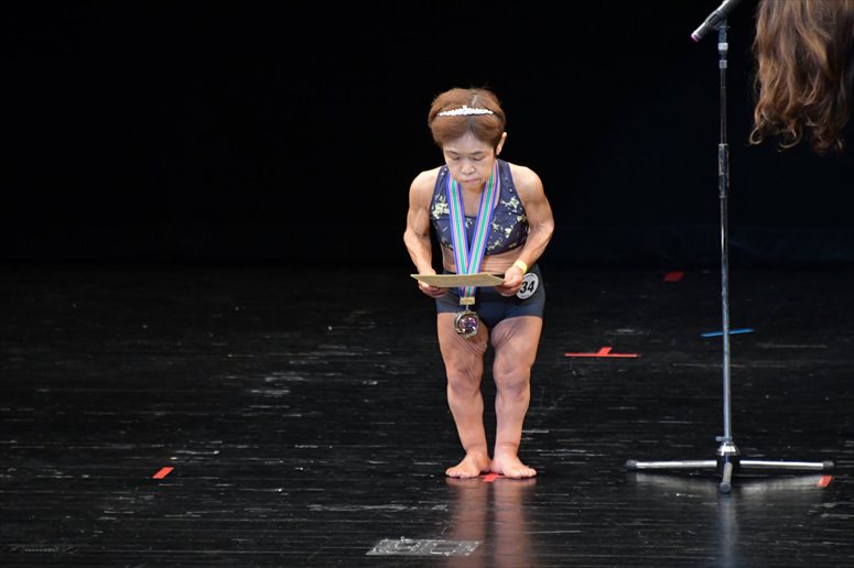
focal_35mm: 375
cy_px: 284
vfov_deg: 3.7
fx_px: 8892
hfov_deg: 5.5
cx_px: 427
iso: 3200
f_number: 5.6
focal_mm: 250
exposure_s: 1/400
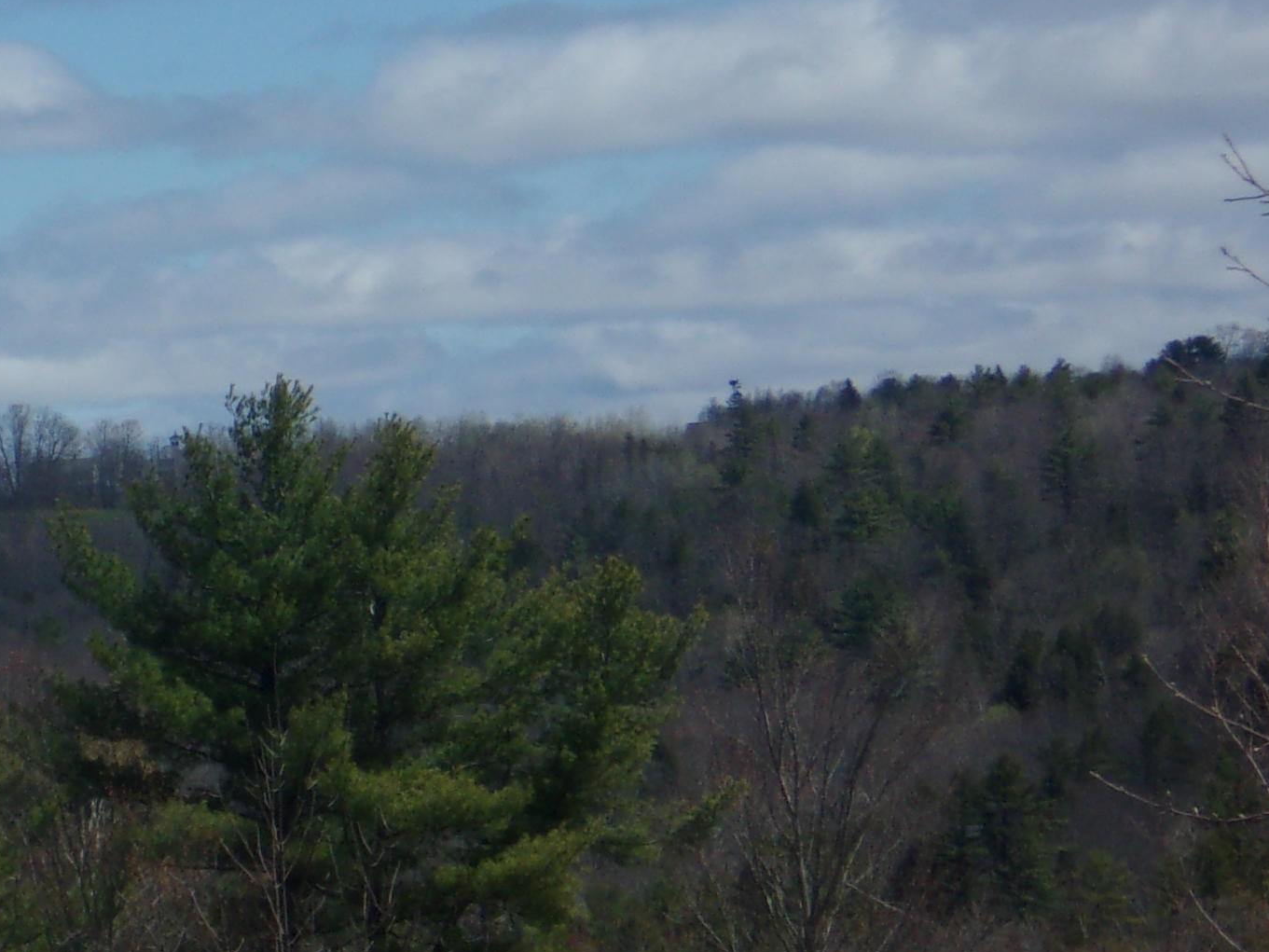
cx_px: -40
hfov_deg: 8.3
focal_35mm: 238
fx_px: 8726
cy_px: 522
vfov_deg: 6.2
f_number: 6.6
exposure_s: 1/600
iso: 80
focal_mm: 19.6
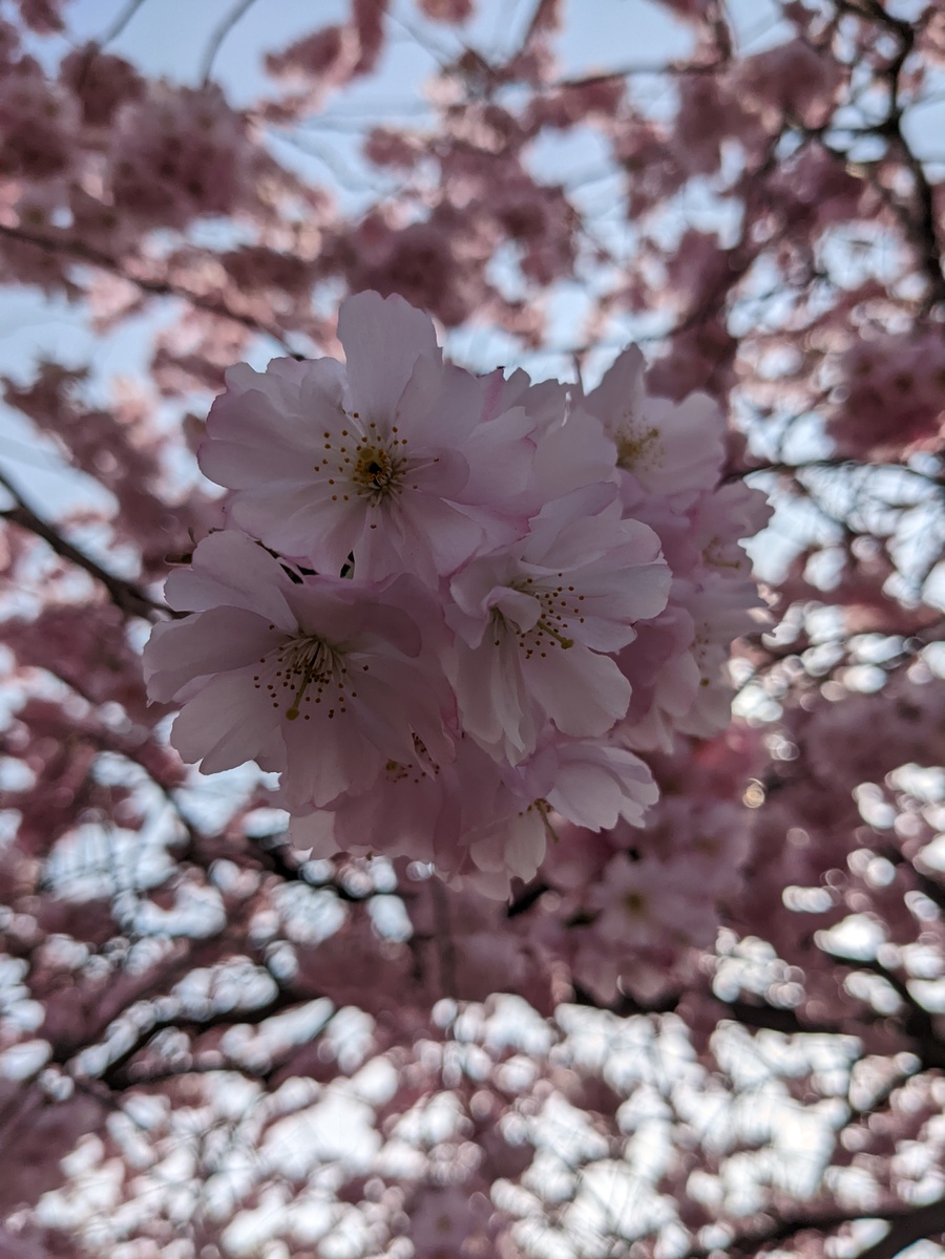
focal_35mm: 27
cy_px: 630
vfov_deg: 65.3
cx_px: 472
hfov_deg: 51.4
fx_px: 983
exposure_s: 1/7812
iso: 54
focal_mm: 4.38
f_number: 1.73
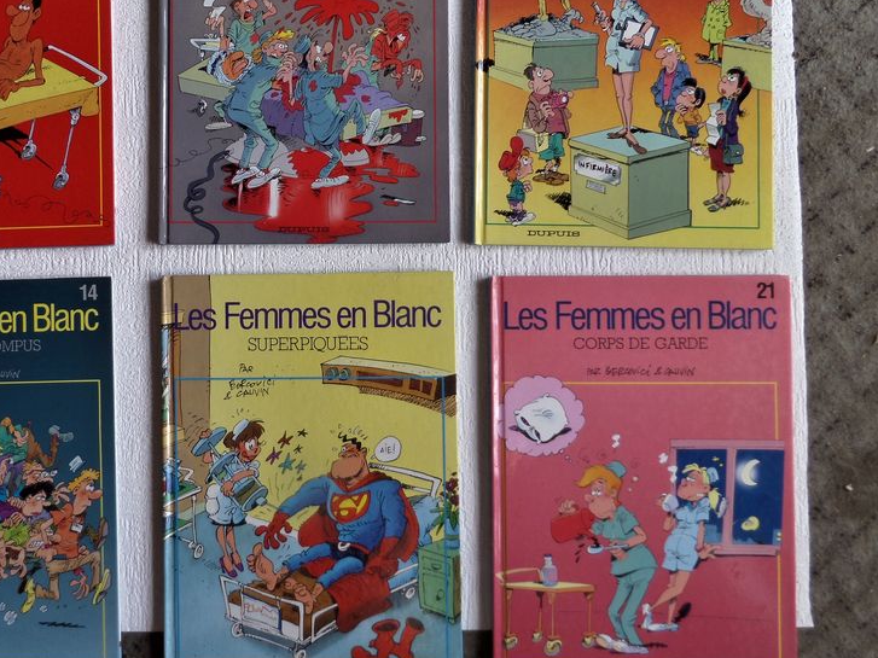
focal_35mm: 33
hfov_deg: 54.4
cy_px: 273
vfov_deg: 42.8
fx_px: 837
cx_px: 306
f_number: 3.2
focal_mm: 4
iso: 100
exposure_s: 1/45
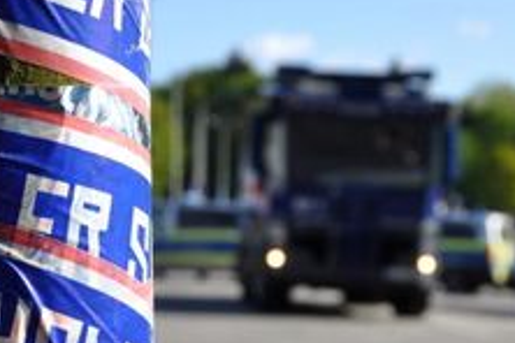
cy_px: 276
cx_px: -5
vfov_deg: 10.4
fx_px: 1874
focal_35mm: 131
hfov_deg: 15.4
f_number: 8
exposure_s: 1/250
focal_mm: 34
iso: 200
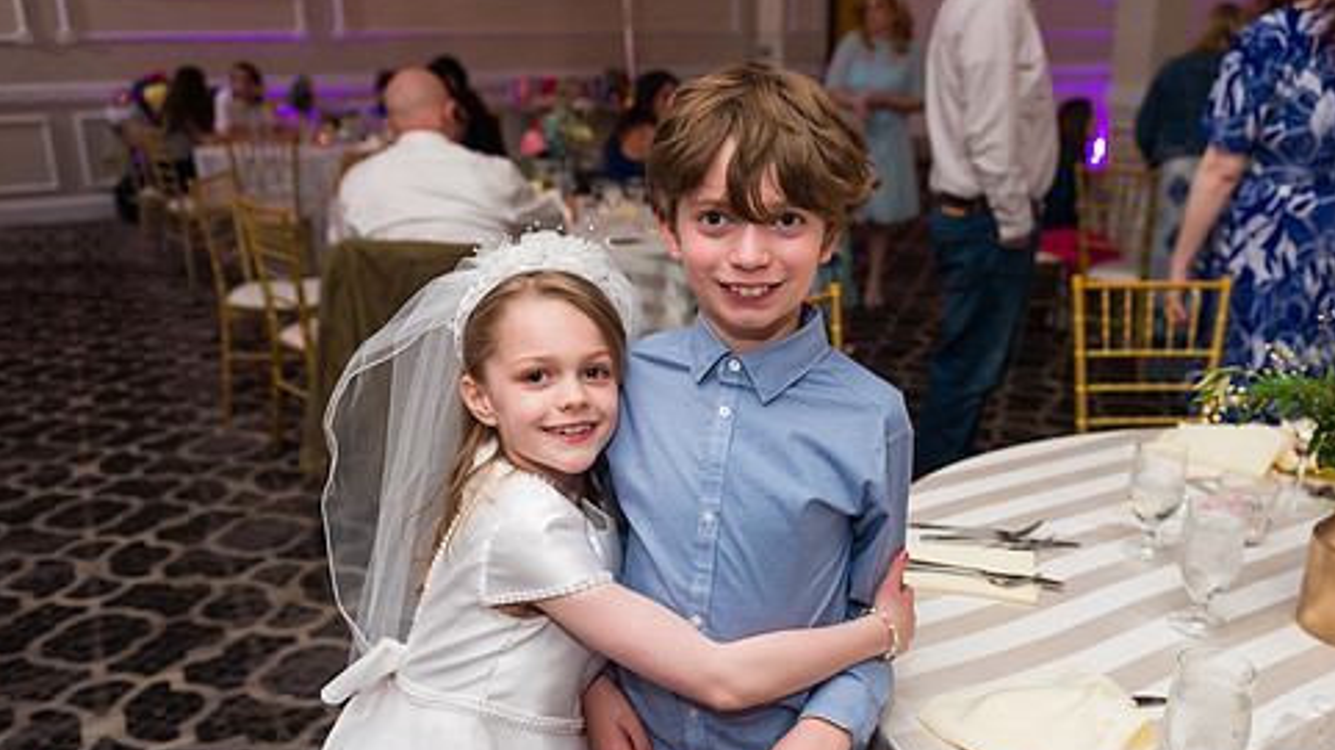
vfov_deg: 34.6
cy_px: 432
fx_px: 1203
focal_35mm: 34
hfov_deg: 57.9
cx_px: 748
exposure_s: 1/200
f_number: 4
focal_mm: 27
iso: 1250
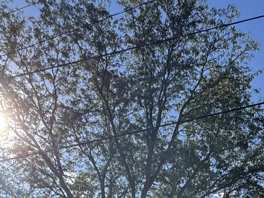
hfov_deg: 31.3
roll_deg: -2.3
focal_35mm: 59
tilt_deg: +3.5
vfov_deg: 19.7
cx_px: 234
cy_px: 337
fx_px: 450
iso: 50
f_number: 2.2
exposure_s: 1/1506
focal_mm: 2.22
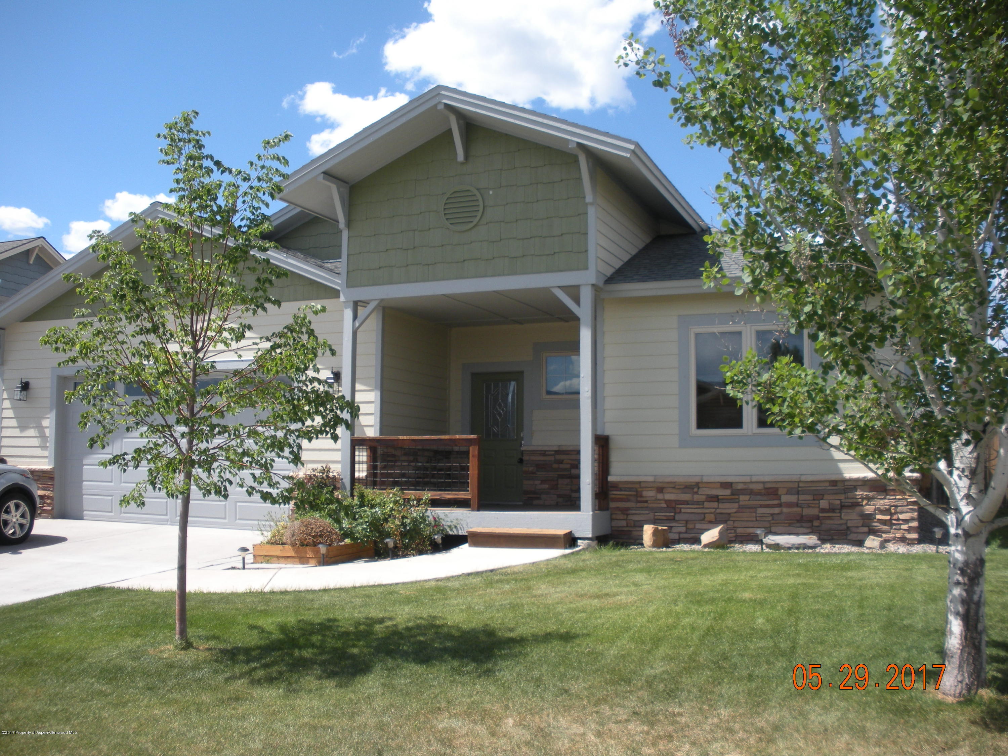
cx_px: 504
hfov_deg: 51.4
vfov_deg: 39.7
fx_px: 1048
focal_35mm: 36
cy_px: 378
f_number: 3.5
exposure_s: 1/420
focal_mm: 6.3
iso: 64
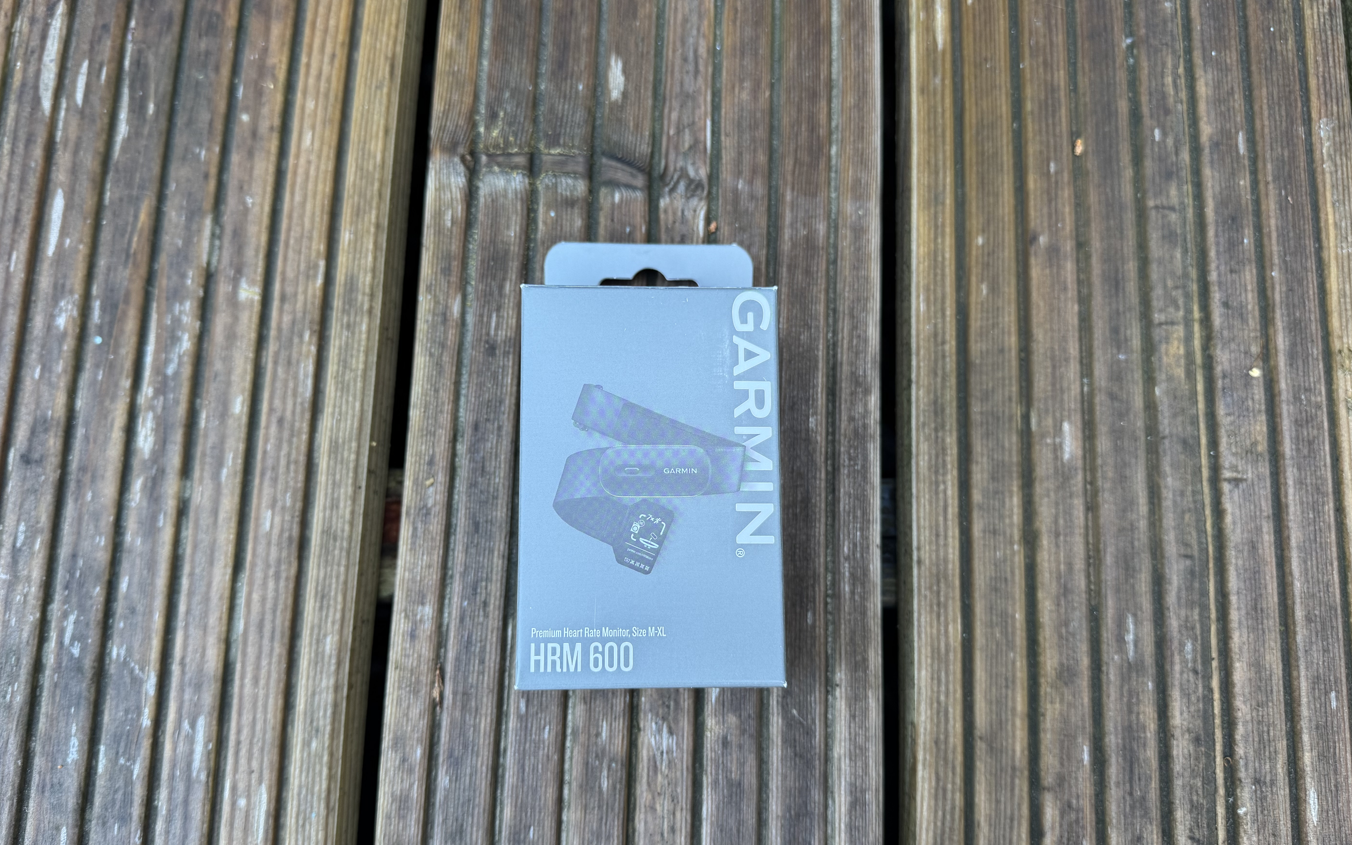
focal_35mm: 26
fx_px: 958
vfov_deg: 47.6
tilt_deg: -79.6
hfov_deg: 70.4
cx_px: 666
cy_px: 439
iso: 100
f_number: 1.78
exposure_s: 1/121
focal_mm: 6.76
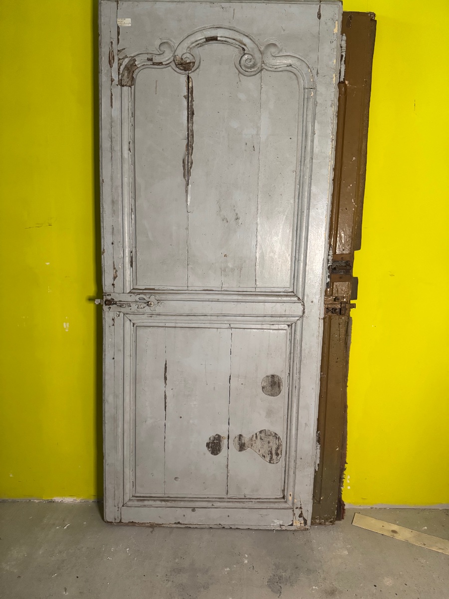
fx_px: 415
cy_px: 300
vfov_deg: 71.6
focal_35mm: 24
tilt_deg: -9.9
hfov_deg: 56.8
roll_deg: +0.3
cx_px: 224
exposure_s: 1/60
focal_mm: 6.76
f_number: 1.78
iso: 800
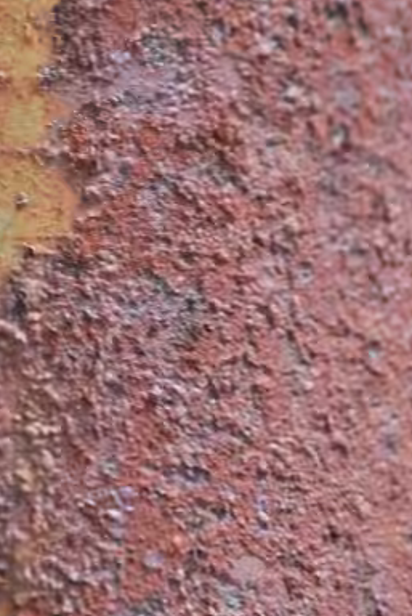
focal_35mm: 800
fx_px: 13695
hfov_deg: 1.7
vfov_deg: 2.6
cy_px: 255
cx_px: -107
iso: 280
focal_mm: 200
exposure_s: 1/125
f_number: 5.6
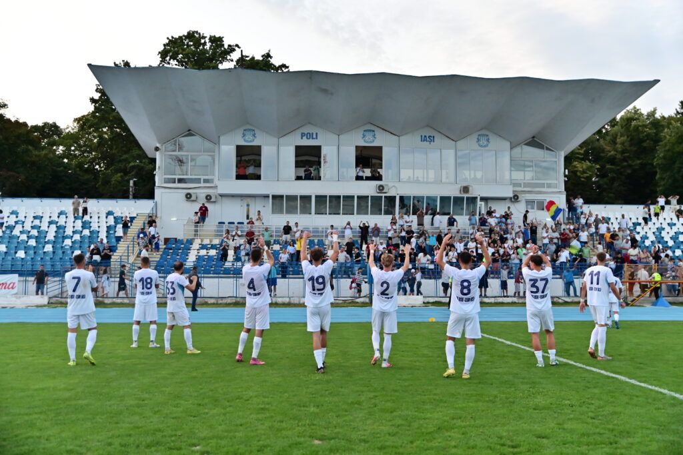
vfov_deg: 37.9
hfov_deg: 54.4
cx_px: 342
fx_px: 664
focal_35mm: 35
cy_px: 228
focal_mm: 35
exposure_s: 1/800
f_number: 2.8
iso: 2500
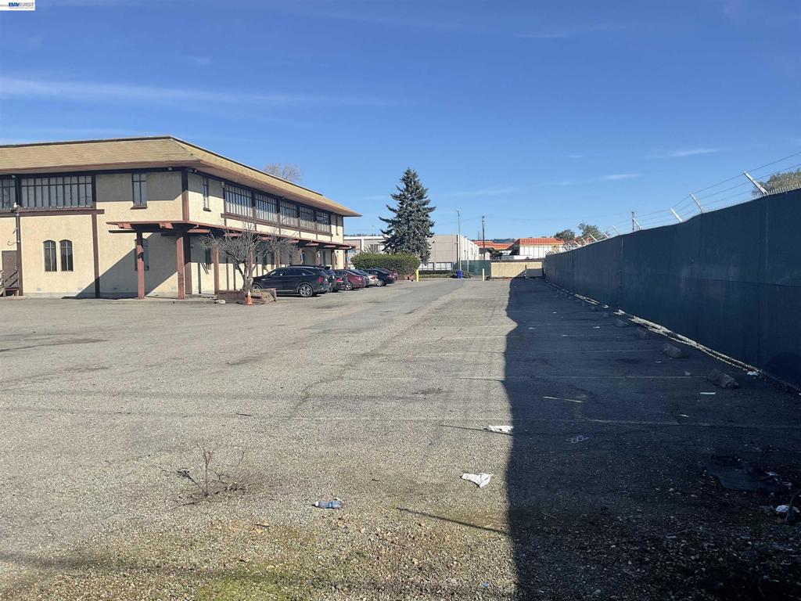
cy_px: 300
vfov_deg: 48.2
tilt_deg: -2.0
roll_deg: +0.6
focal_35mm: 29
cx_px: 400
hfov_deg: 61.7
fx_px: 671
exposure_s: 1/2227
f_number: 1.8
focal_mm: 3
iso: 16
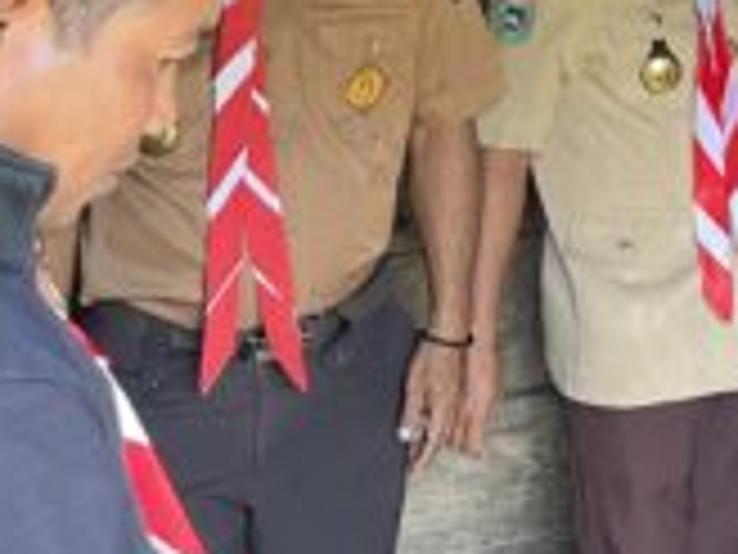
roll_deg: -0.1
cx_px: 1012
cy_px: -200
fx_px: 1770
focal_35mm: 83
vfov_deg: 16.6
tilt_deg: -4.6
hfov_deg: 21.0
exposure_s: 1/84
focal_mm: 5.1
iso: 125
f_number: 1.6
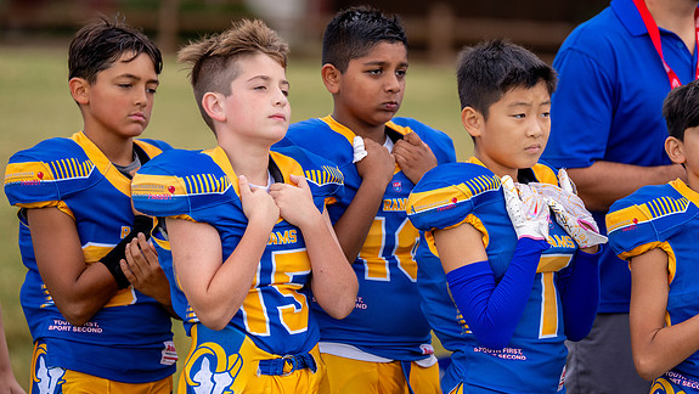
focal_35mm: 199
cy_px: 169
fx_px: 3690
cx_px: 385
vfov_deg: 6.1
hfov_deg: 10.8
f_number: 2.8
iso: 500
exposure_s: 1/1250
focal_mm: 168
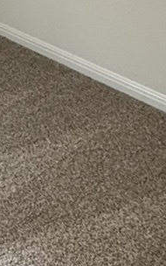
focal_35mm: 100
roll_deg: +0.5
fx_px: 724
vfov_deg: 18.3
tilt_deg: -8.1
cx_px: -135
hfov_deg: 12.0
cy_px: -139
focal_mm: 2.22
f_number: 2.2
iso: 250
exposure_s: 1/120
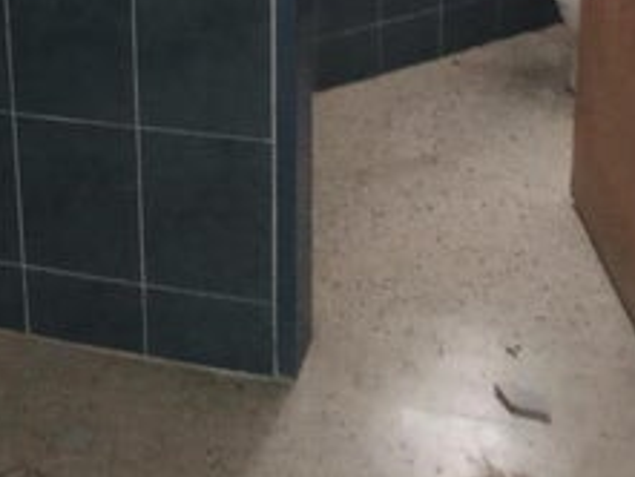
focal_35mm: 58
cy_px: -138
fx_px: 1065
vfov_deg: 22.6
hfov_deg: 32.0
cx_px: 99
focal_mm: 1.65
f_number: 2.2
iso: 836
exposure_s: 1/20
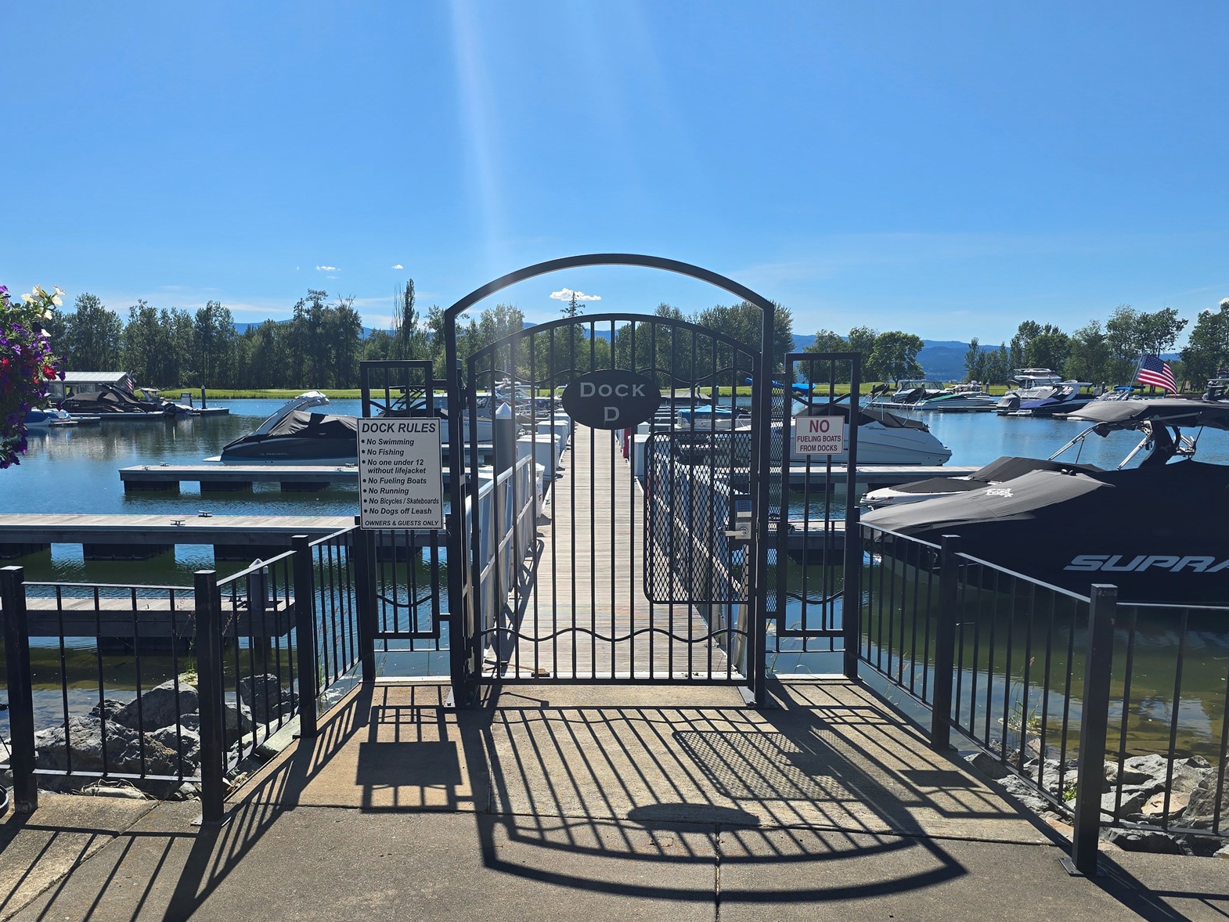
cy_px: 564
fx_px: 1065
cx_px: 531
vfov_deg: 46.5
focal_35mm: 30
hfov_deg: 59.7
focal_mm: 6.3
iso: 12
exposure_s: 1/1053
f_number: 1.7
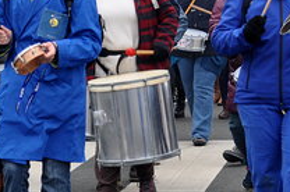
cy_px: 50
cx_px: -18
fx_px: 2083
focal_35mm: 259
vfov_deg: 5.3
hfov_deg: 7.9
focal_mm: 70
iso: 640
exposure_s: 1/250
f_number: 4.5
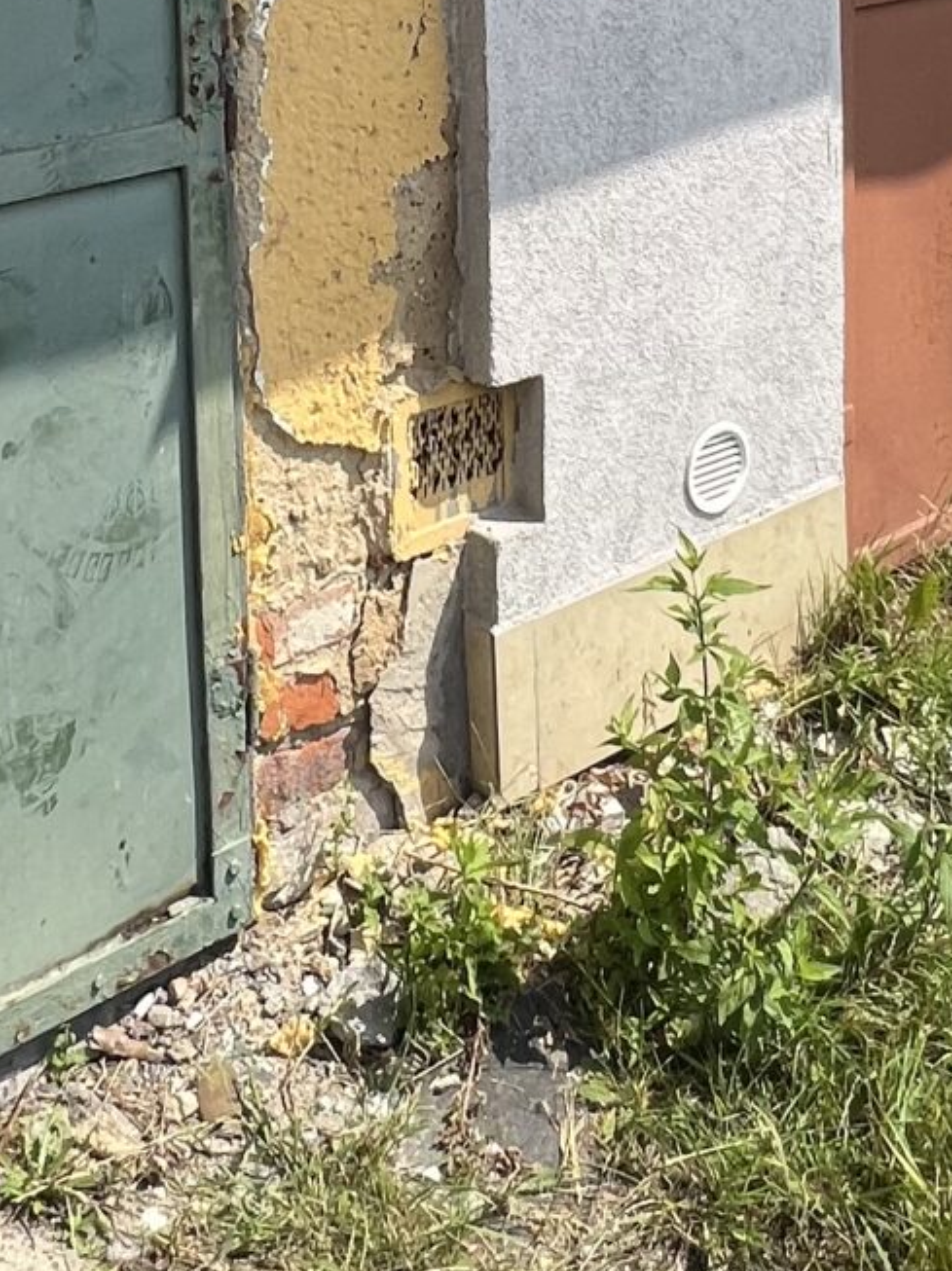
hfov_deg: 28.5
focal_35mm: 51
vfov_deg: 32.6
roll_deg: +1.1
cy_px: -154
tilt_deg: -3.3
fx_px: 1872
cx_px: 572
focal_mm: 1.57
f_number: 1.8
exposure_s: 1/1277
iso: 32
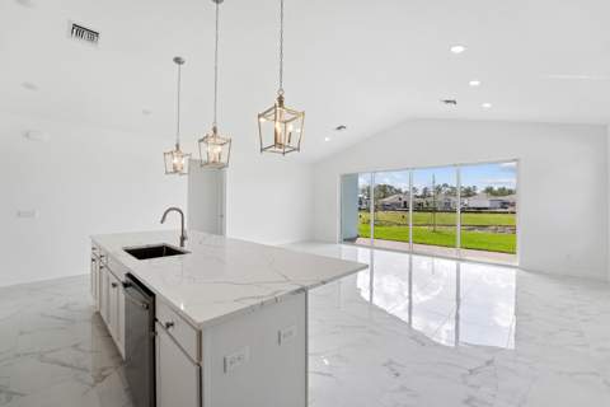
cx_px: 305
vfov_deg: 81.2
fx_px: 237
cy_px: 204
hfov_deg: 104.3
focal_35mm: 14
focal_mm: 14
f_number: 8
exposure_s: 1/60
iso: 100
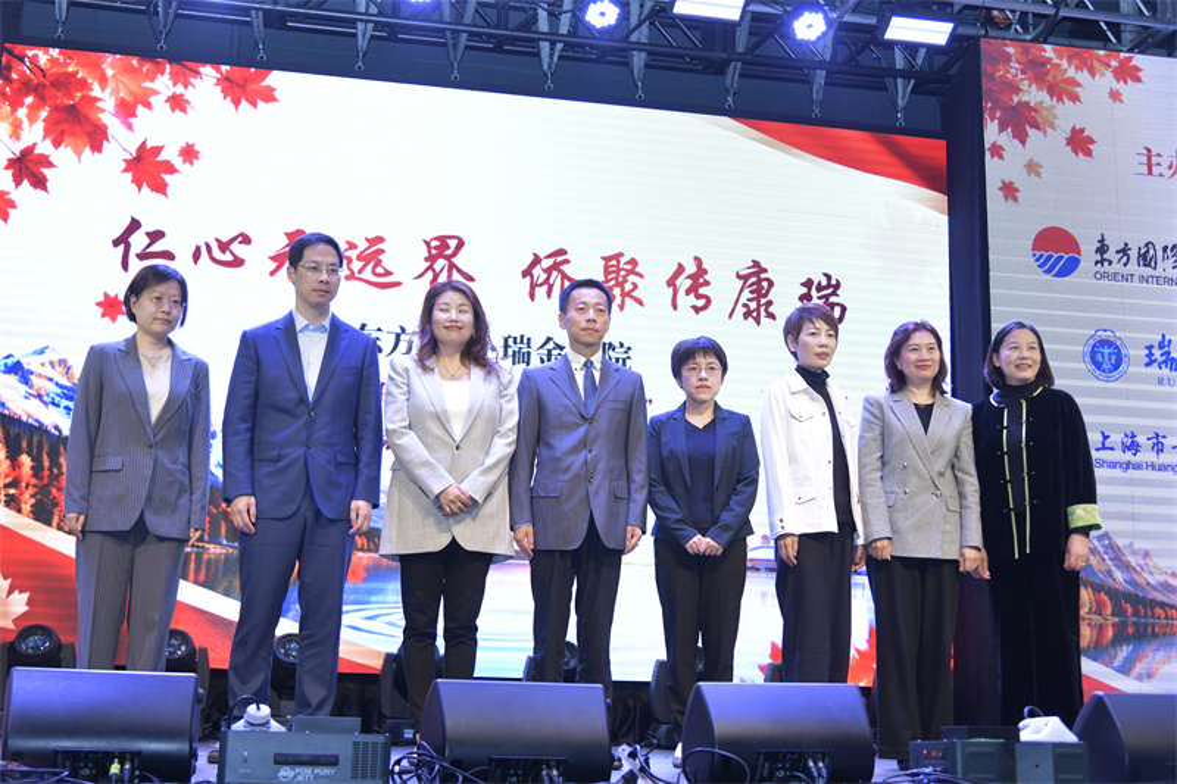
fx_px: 1569
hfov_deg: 41.1
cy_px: 392
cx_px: 588
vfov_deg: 28.1
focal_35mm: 48
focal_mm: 48
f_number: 4
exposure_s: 1/160
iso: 1250
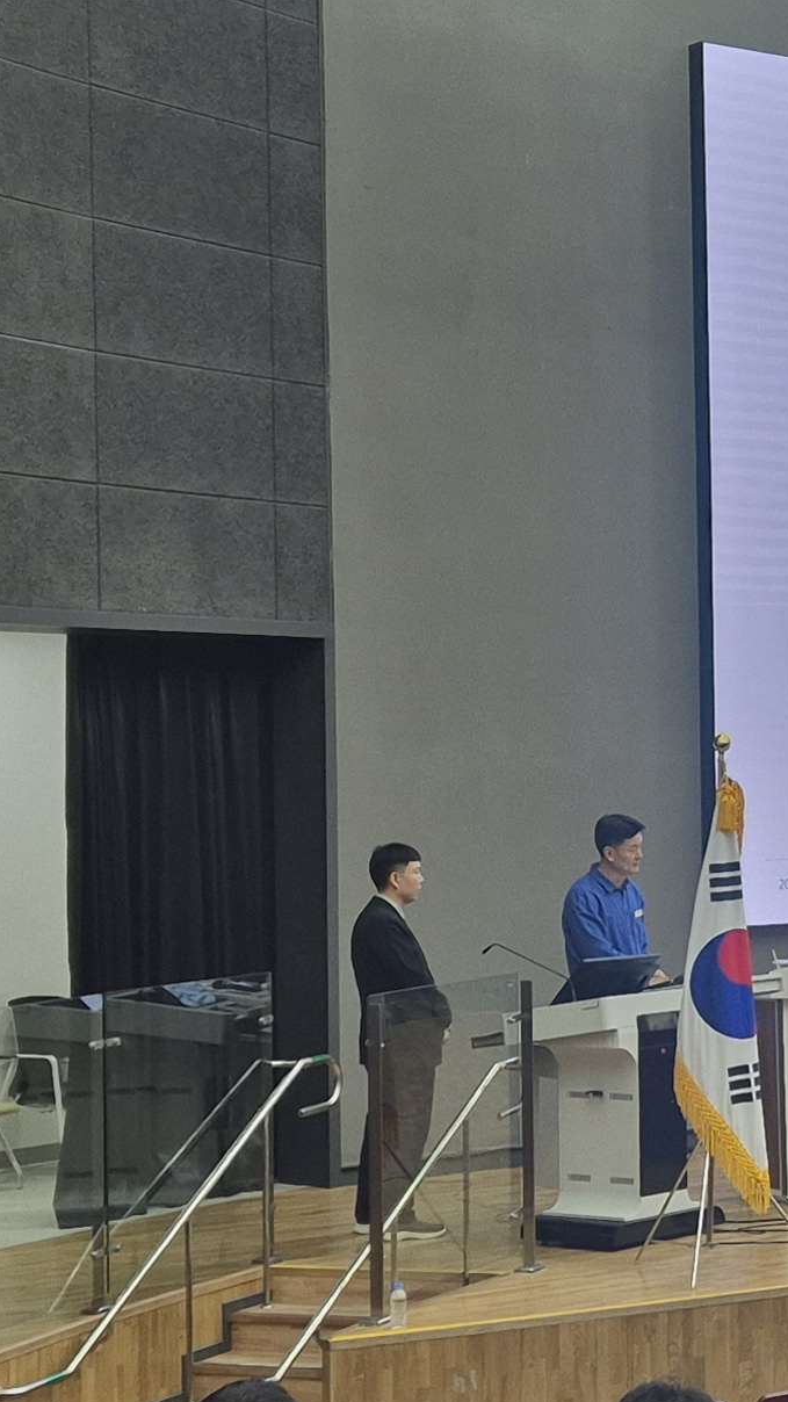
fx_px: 3085
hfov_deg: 13.9
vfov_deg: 25.6
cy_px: 754
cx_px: 1091
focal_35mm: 83
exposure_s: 1/120
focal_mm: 5.4
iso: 80
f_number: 1.8
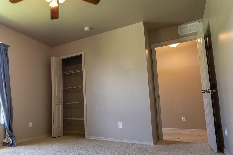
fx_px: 175
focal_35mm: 27
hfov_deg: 62.4
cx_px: 51
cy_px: 91
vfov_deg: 47.7
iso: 320
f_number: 3.5
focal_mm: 16
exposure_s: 1/160
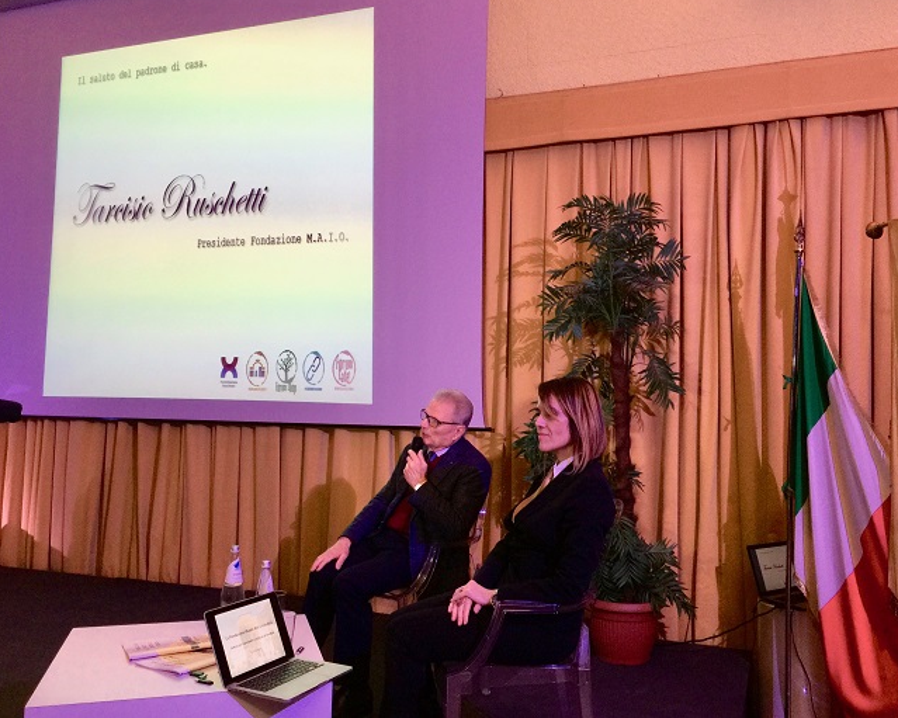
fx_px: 824
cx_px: 483
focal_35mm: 31
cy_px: 351
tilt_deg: +3.7
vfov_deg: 47.1
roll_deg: -0.8
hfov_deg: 57.1
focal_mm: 4.15
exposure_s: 1/17
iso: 50
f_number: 2.2
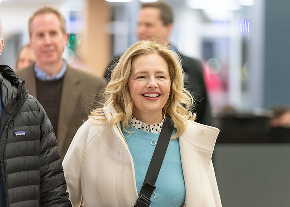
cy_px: 103
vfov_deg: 7.0
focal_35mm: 205
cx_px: 155
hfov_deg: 9.8
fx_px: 1684
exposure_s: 1/200
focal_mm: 195
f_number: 2.8
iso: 2000
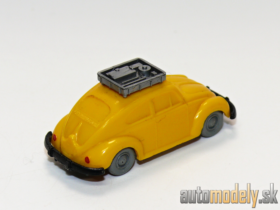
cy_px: 105
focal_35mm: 157
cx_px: 140
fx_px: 1270
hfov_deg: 12.6
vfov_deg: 9.5
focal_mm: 18.6
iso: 100
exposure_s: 1/30
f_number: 4
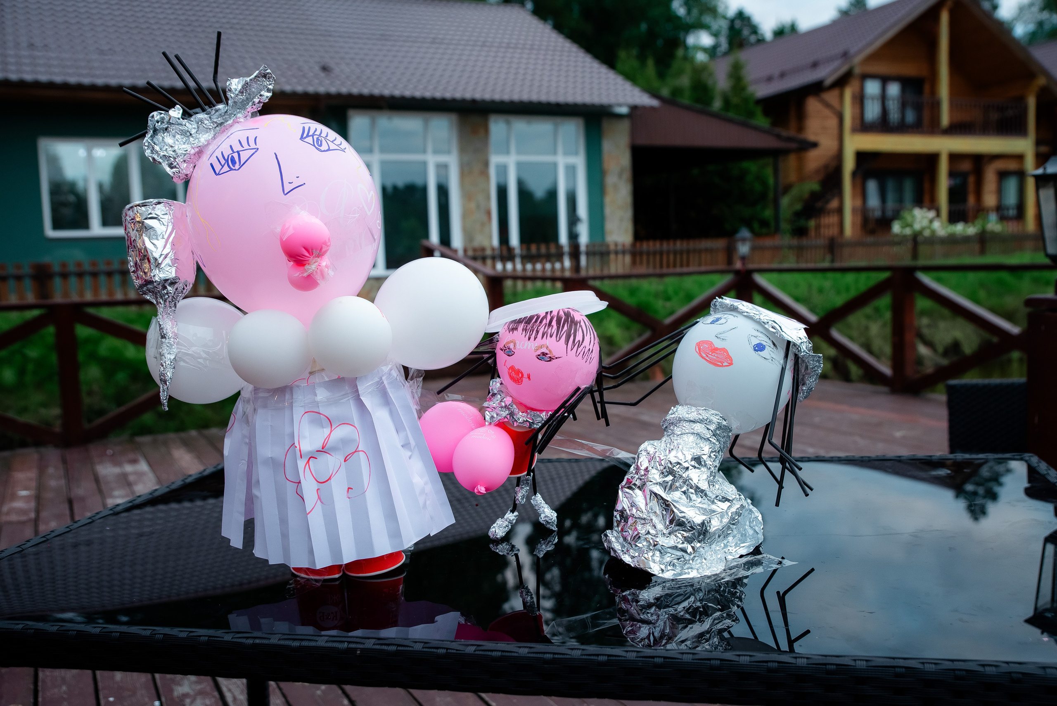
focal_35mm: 37
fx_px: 1081
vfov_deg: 36.2
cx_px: 544
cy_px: 361
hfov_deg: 52.1
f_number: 3.5
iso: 500
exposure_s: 1/160
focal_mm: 35
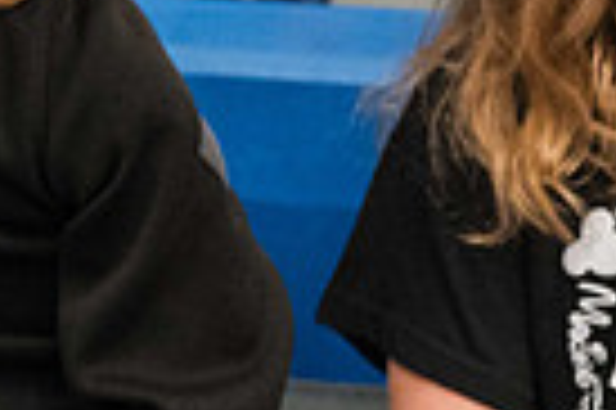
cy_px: 104
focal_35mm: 154
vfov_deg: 8.9
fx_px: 2632
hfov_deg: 12.5
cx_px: -369
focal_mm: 35
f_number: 5
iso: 6400
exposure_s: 1/100
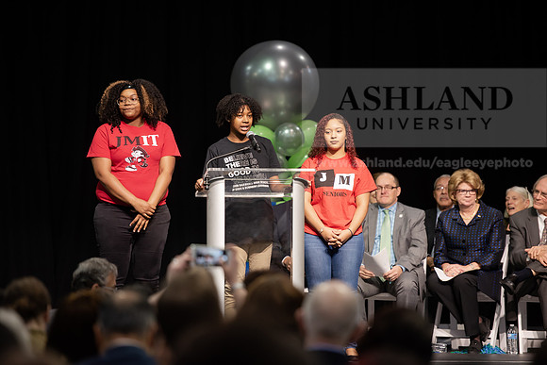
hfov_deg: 11.4
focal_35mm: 180
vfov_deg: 7.6
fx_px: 2736
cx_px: 274
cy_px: 182
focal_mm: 180
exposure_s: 1/200
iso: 1250
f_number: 3.2
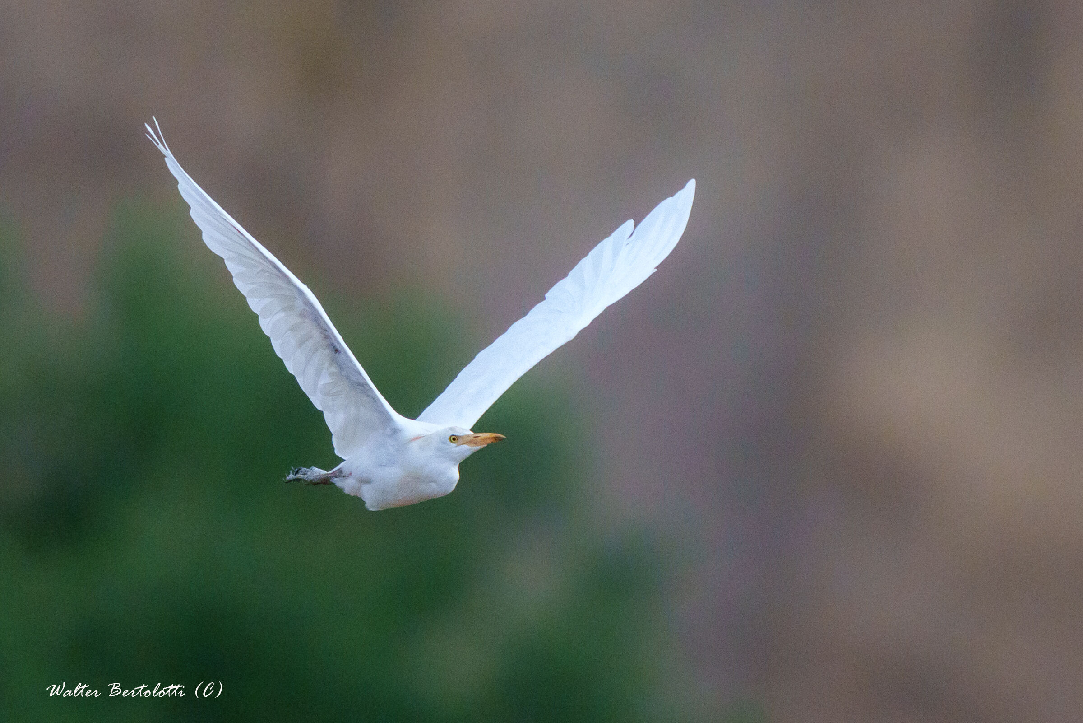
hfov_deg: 2.5
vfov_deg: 1.6
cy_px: 362
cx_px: 542
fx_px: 25273
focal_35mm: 840
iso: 4000
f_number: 4
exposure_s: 1/5000
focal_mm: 560
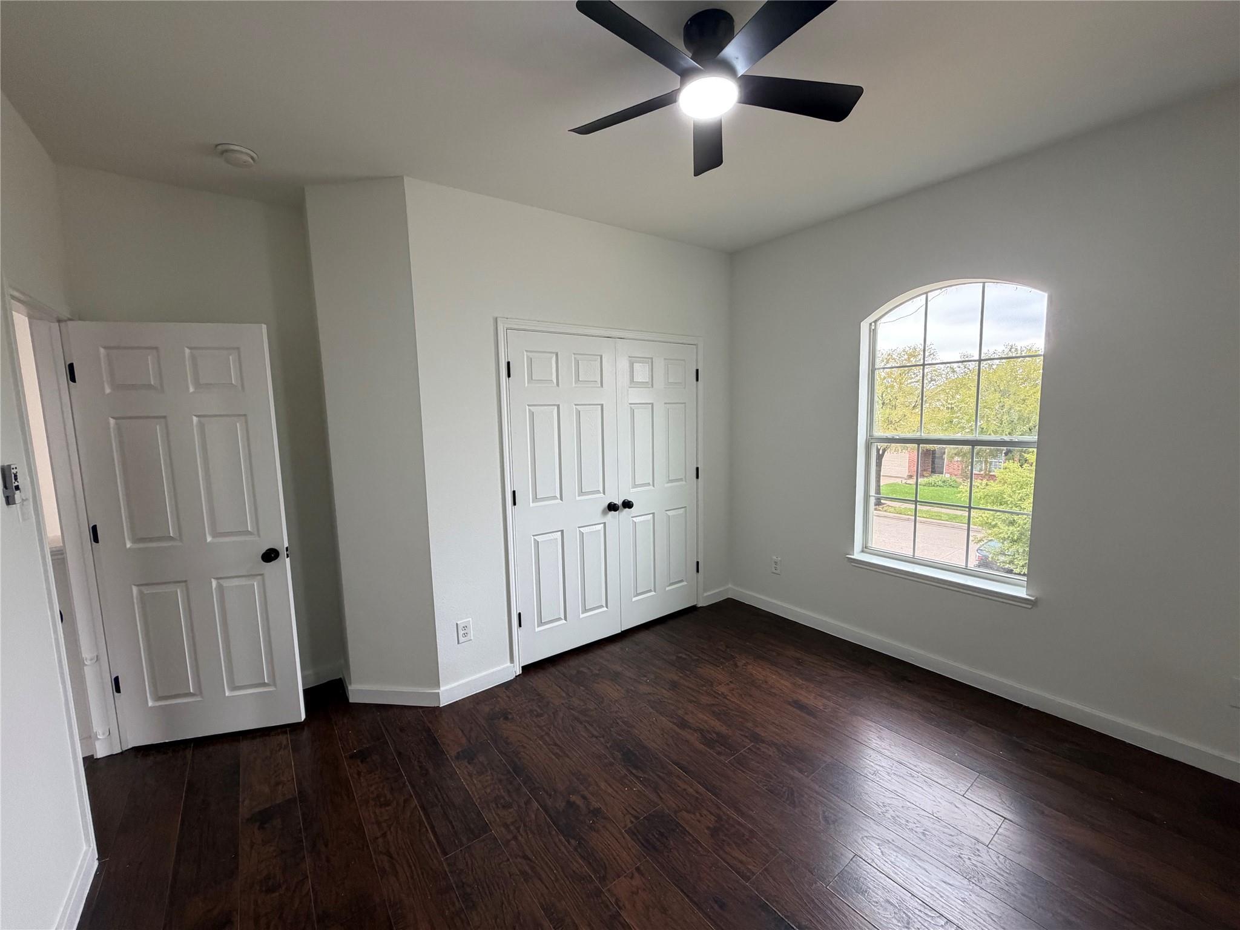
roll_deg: +1.9
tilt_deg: -5.8
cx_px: 620
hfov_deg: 102.1
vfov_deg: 85.7
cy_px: 465
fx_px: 502
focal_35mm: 14
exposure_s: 1/121
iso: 250
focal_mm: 2.22
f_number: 2.2
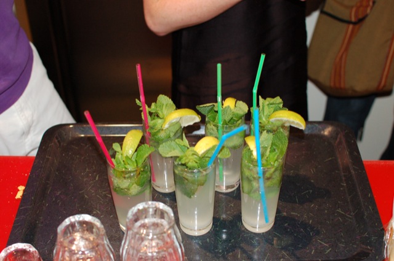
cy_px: 130
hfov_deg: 37.9
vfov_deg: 25.7
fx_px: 574
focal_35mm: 52
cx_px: 197
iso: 800
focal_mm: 35
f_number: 4
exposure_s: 1/60
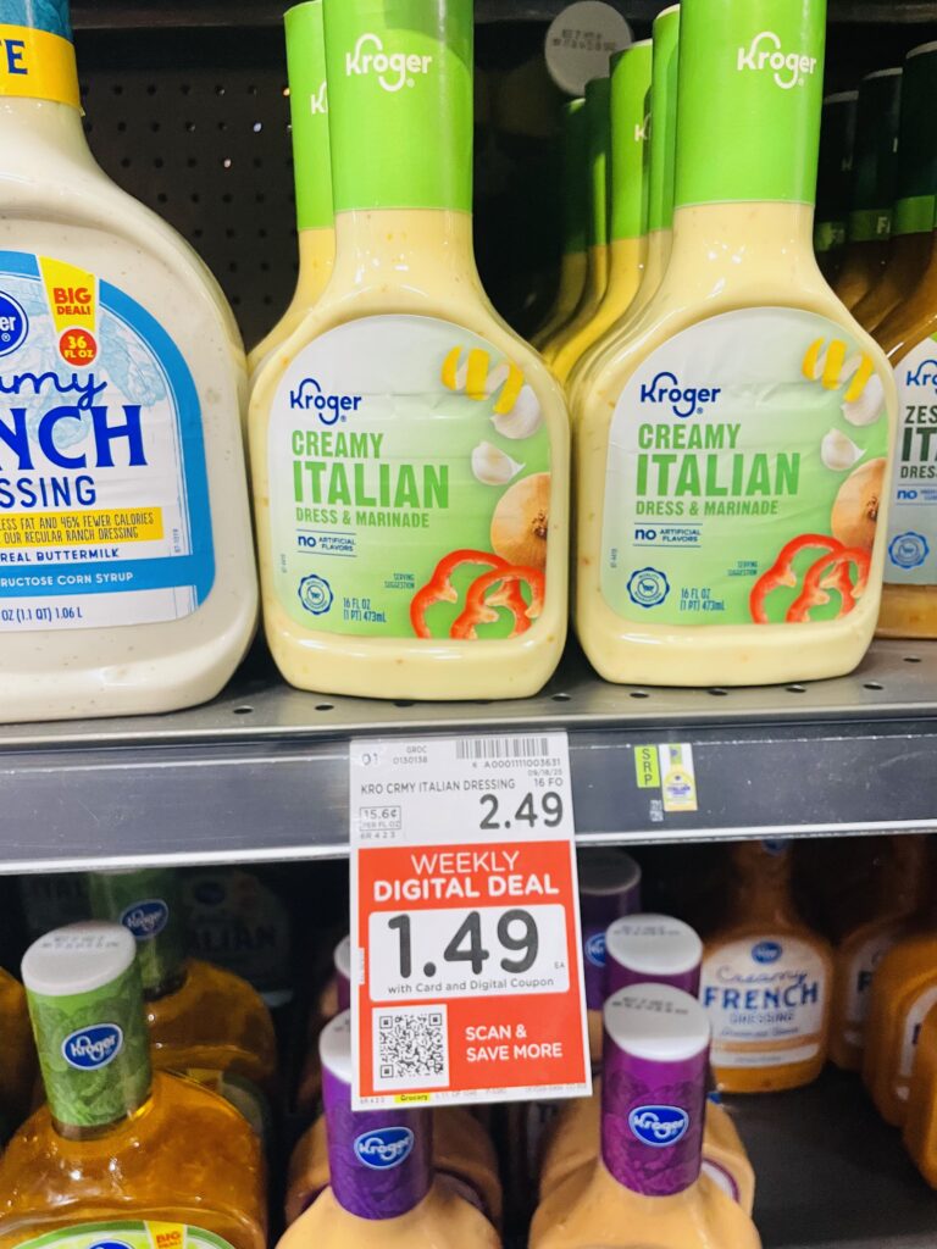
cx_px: 468
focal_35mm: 26
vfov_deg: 67.3
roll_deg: +0.0
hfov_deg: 53.1
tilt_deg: -18.3
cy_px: 624
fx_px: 938
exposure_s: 1/60
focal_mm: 4.2
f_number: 1.6
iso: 250
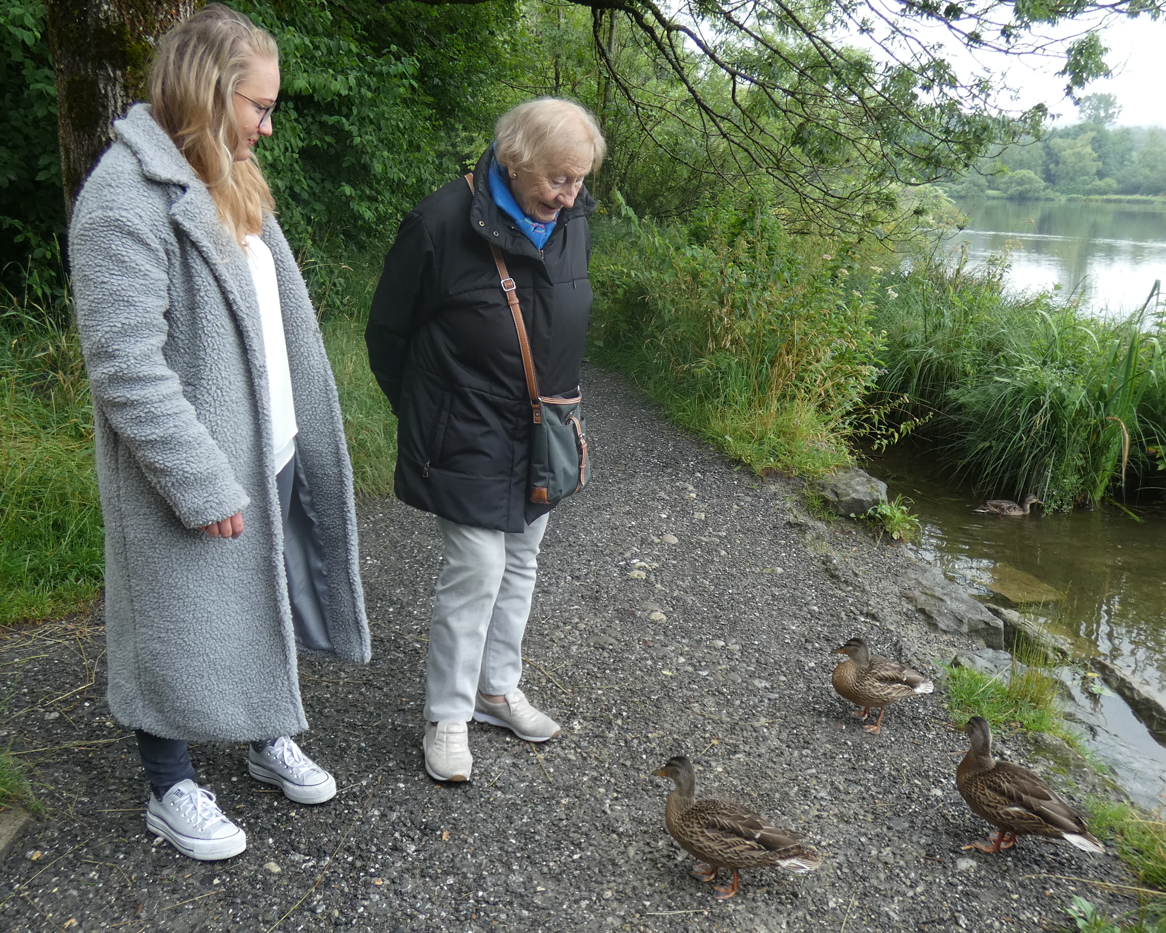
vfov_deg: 44.5
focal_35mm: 33
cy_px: 498
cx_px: 580
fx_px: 1139
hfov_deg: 54.2
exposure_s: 1/80
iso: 80
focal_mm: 4.1
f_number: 3
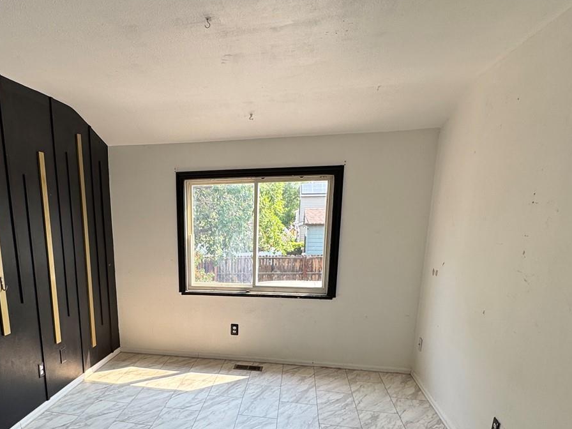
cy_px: 313
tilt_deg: -14.6
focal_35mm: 25
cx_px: 190
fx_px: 413
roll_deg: +0.8
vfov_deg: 52.8
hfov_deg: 67.4
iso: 40
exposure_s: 1/204
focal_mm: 2.22
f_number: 2.2
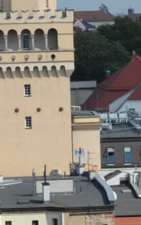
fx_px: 2221
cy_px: 130
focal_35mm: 361
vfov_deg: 5.8
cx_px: 322
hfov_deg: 3.6
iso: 100
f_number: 9
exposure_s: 1/320
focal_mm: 32
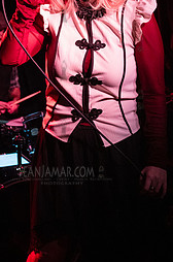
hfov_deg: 19.0
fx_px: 515
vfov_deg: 28.2
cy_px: 70
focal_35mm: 71
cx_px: 63
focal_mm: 40
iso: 12800
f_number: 4
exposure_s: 1/320
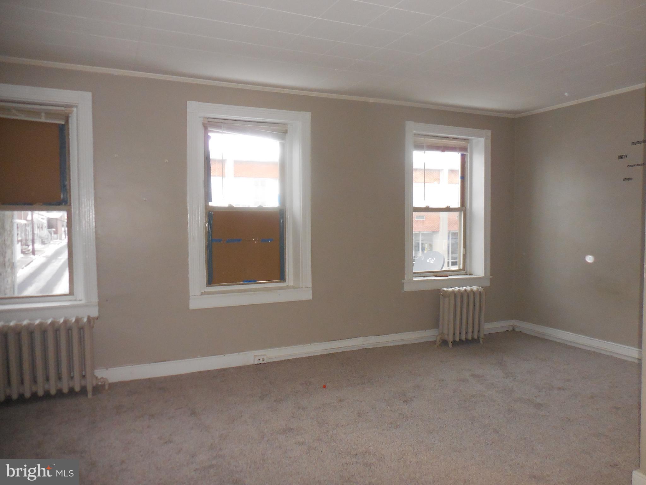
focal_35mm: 25
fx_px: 467
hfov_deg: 69.4
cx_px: 323
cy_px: 242
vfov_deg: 54.9
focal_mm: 4.5
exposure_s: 1/25
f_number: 3.7
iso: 500
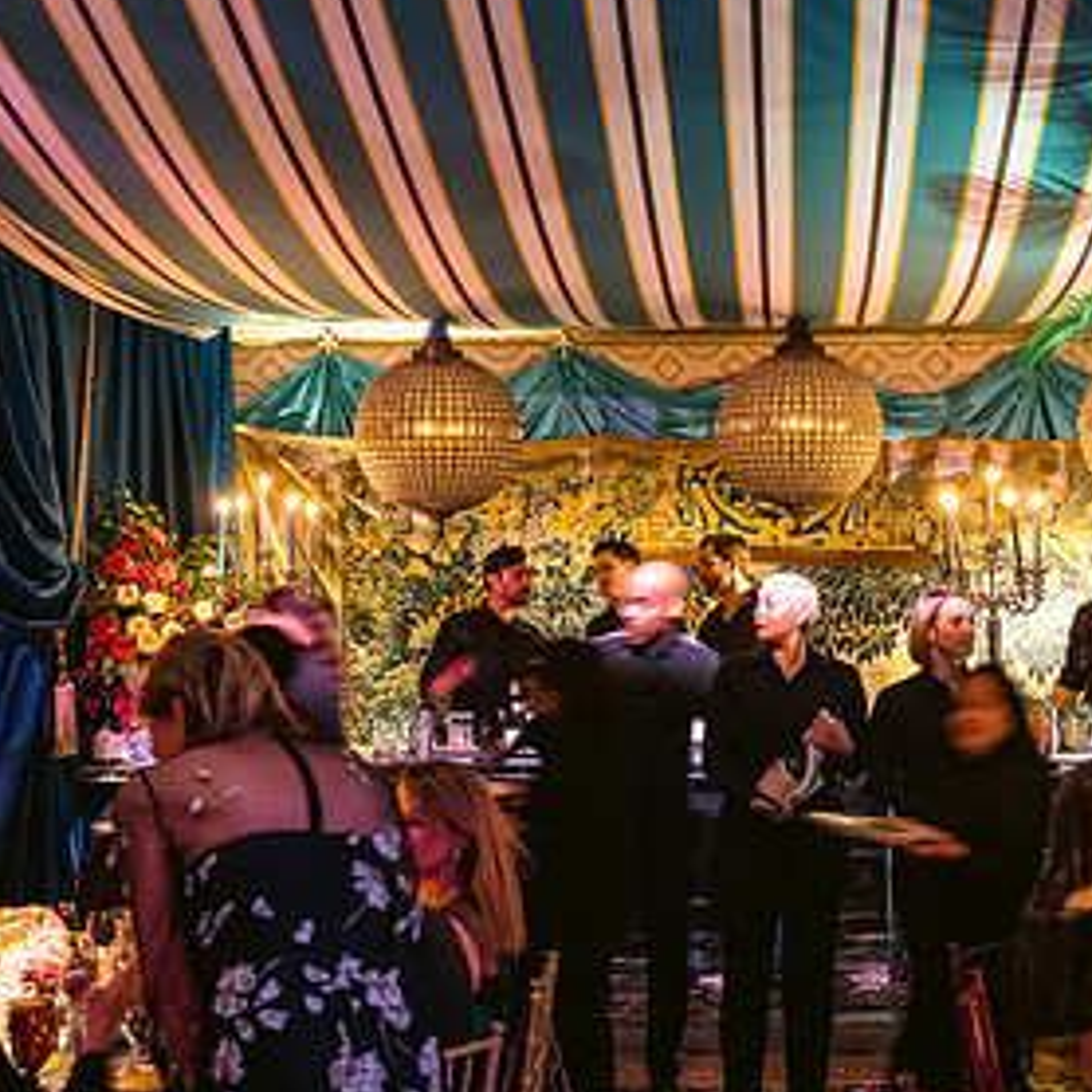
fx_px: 2213
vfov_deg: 27.7
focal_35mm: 62
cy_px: 572
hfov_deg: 27.5
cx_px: 758
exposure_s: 1/10
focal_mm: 35
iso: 3200
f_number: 4
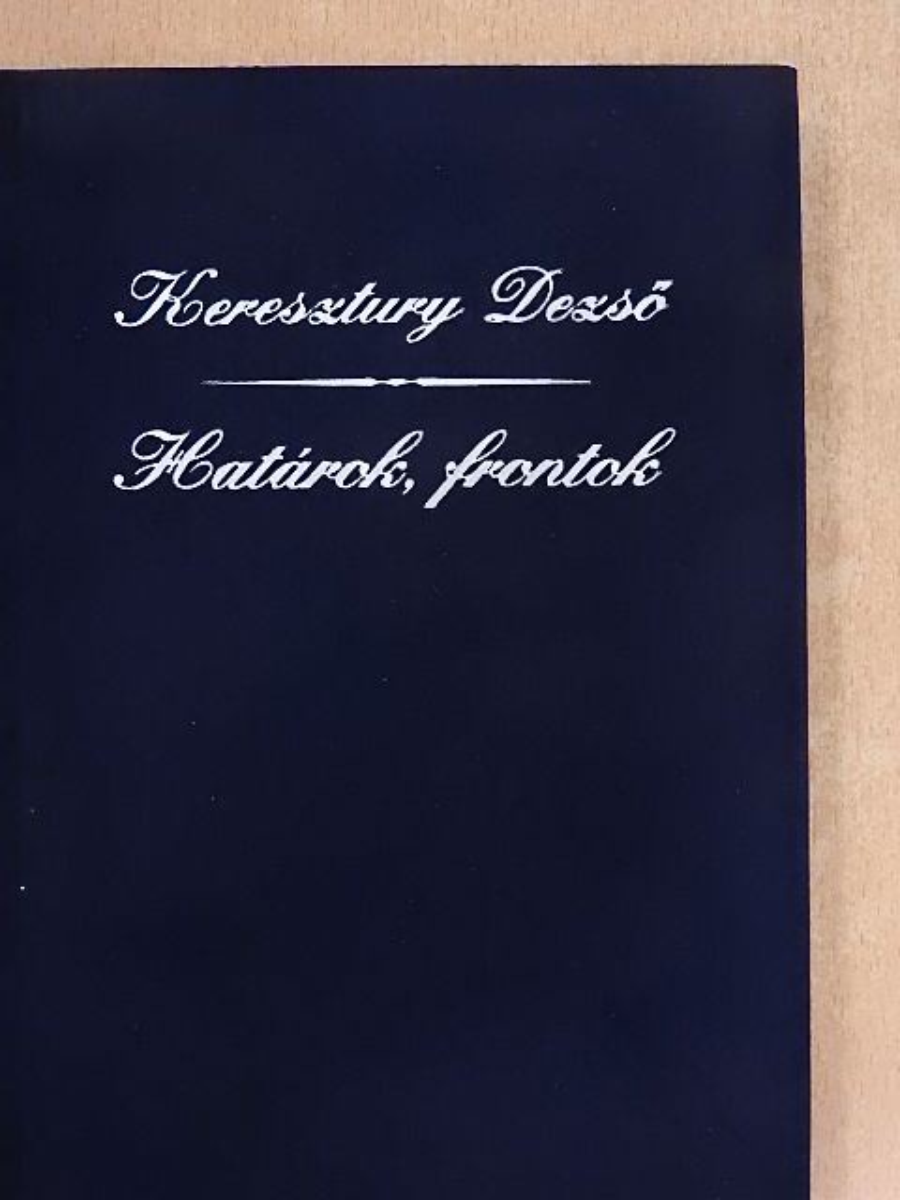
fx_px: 1907
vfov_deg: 34.9
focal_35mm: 55
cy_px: 600
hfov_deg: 26.6
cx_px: 450
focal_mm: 9.9
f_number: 4
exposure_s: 1/80
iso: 1600
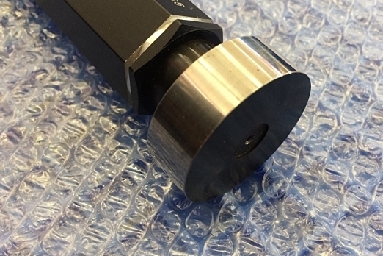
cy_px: 122
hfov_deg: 51.6
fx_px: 394
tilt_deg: -57.0
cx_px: 225
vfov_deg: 35.9
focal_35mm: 37
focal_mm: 4.15
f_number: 2.2
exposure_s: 1/30
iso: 50
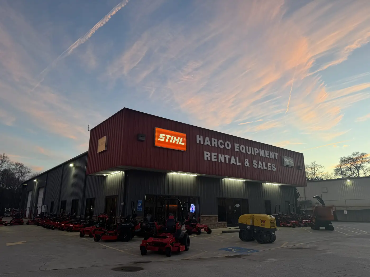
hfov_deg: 71.6
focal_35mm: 24
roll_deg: -0.7
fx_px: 257
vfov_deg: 56.8
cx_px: 185
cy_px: 138
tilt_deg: +14.3
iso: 64
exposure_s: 1/147
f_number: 1.78
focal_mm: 6.76
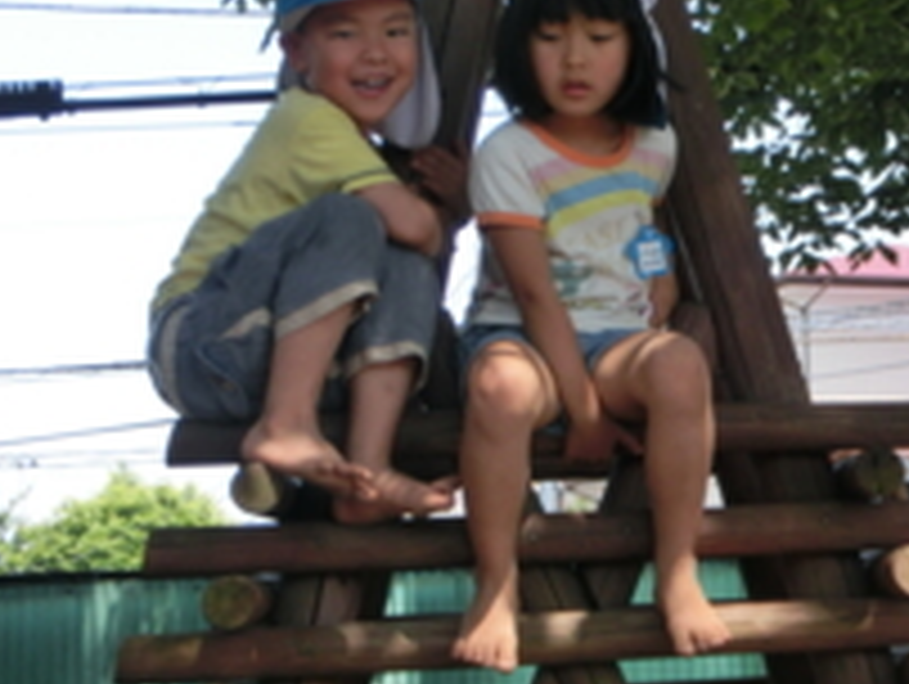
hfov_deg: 20.7
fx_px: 2445
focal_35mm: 93
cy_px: 472
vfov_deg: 15.9
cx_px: 801
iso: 80
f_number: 4.2
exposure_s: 1/200
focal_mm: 8.29
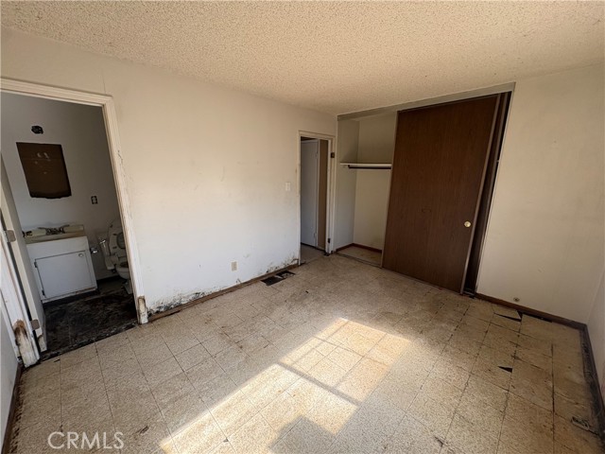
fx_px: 245
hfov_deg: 102.1
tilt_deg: -13.1
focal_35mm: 14
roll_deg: -0.6
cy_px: 227
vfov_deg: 85.7
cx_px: 302
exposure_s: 1/264
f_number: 2.2
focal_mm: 2.22
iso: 64
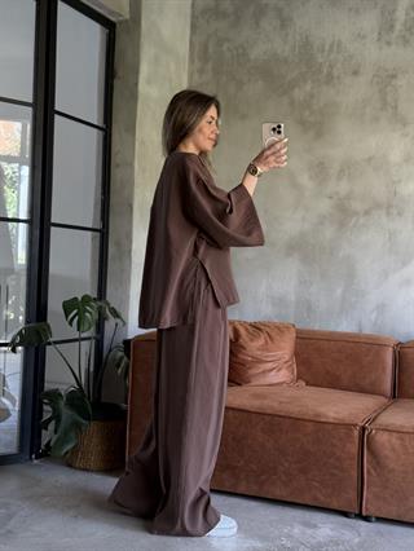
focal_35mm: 48
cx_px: 207
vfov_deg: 39.6
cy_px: 276
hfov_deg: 30.3
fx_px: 765
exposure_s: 1/60
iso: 200
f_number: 1.78
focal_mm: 6.76
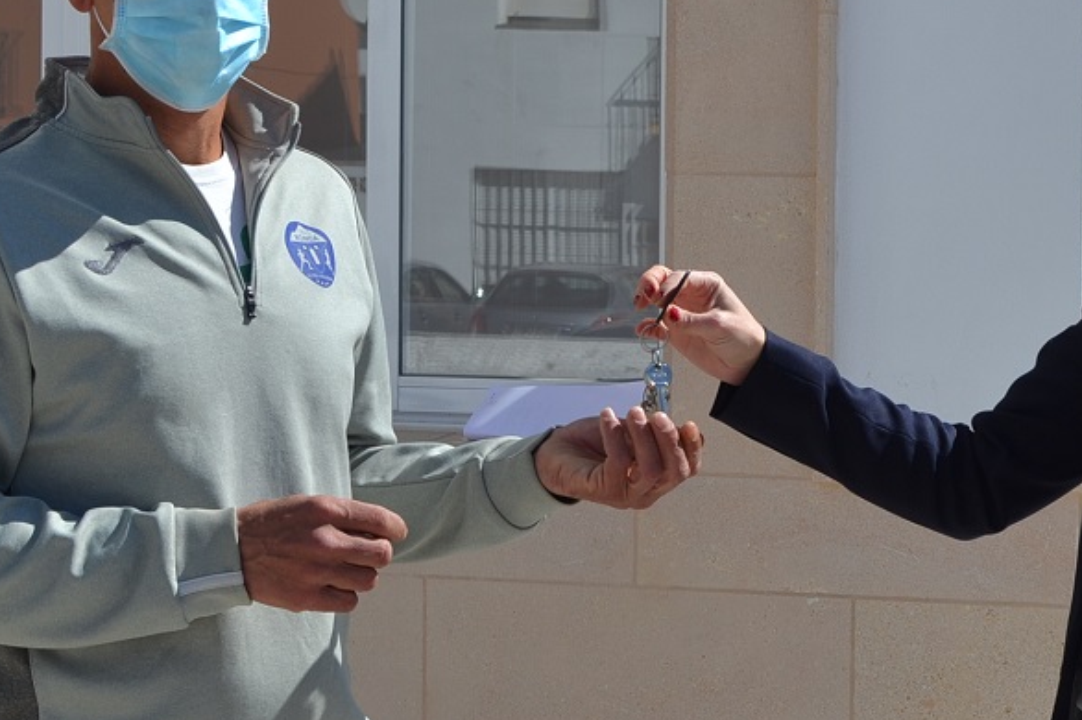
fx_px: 3154
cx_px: 706
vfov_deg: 13.0
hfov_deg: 19.4
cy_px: 312
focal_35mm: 105
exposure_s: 1/250
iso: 100
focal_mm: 35
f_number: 8
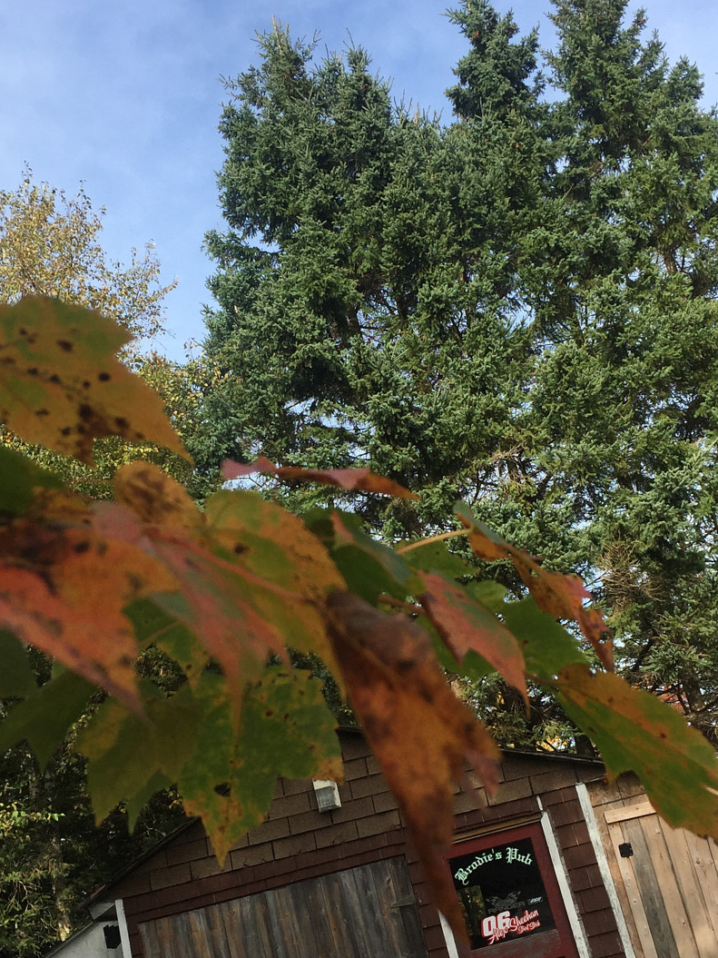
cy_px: 548
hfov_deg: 32.9
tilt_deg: +16.1
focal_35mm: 44
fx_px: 1217
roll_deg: +13.8
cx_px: 343
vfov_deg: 42.8
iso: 32
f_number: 2.2
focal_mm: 4.15
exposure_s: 1/842
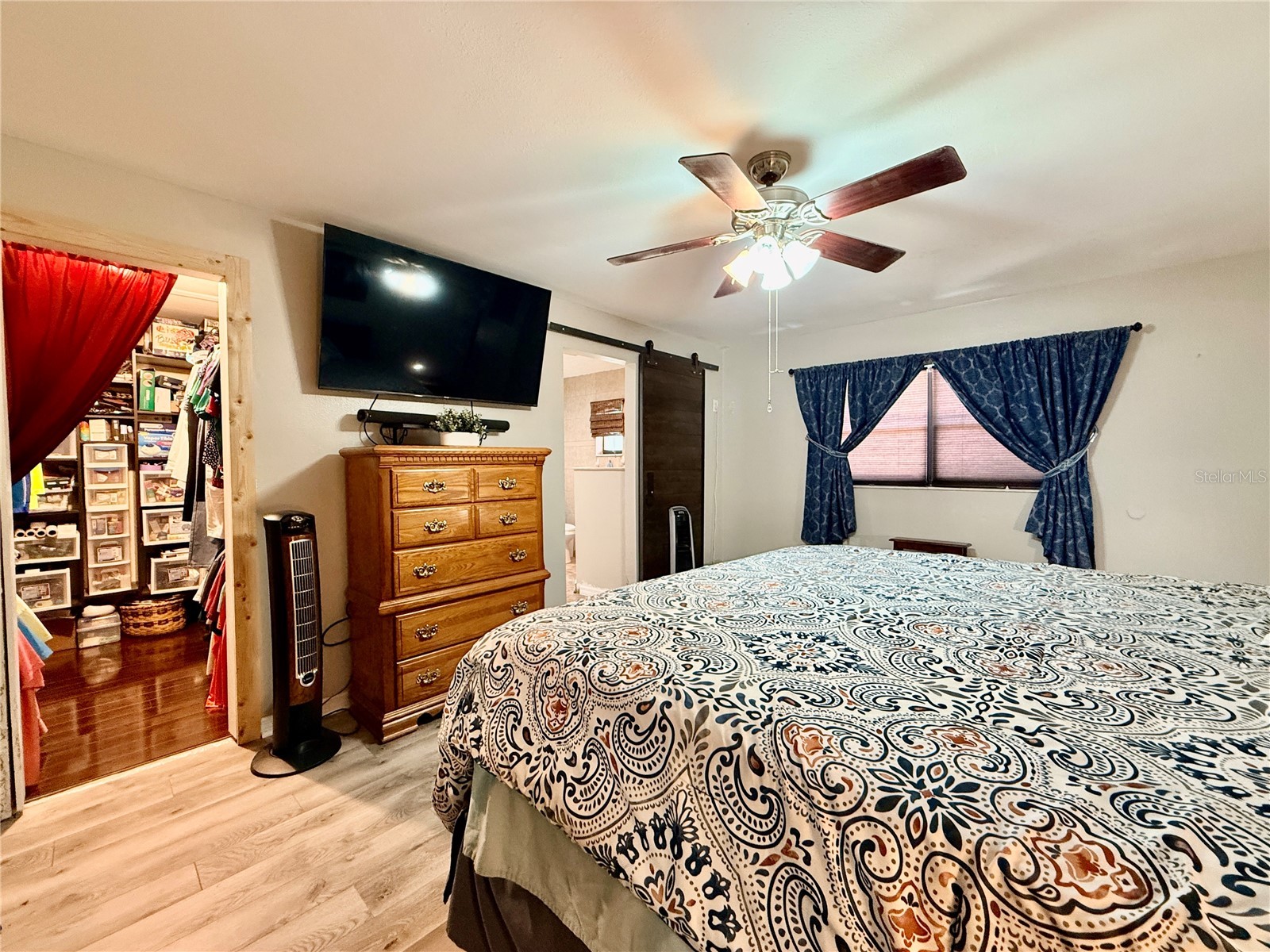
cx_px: 635
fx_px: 514
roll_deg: -0.1
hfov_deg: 102.1
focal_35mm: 14
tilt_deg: -1.5
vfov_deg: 85.7
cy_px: 476
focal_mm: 2.22
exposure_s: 1/60
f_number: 2.2
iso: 400
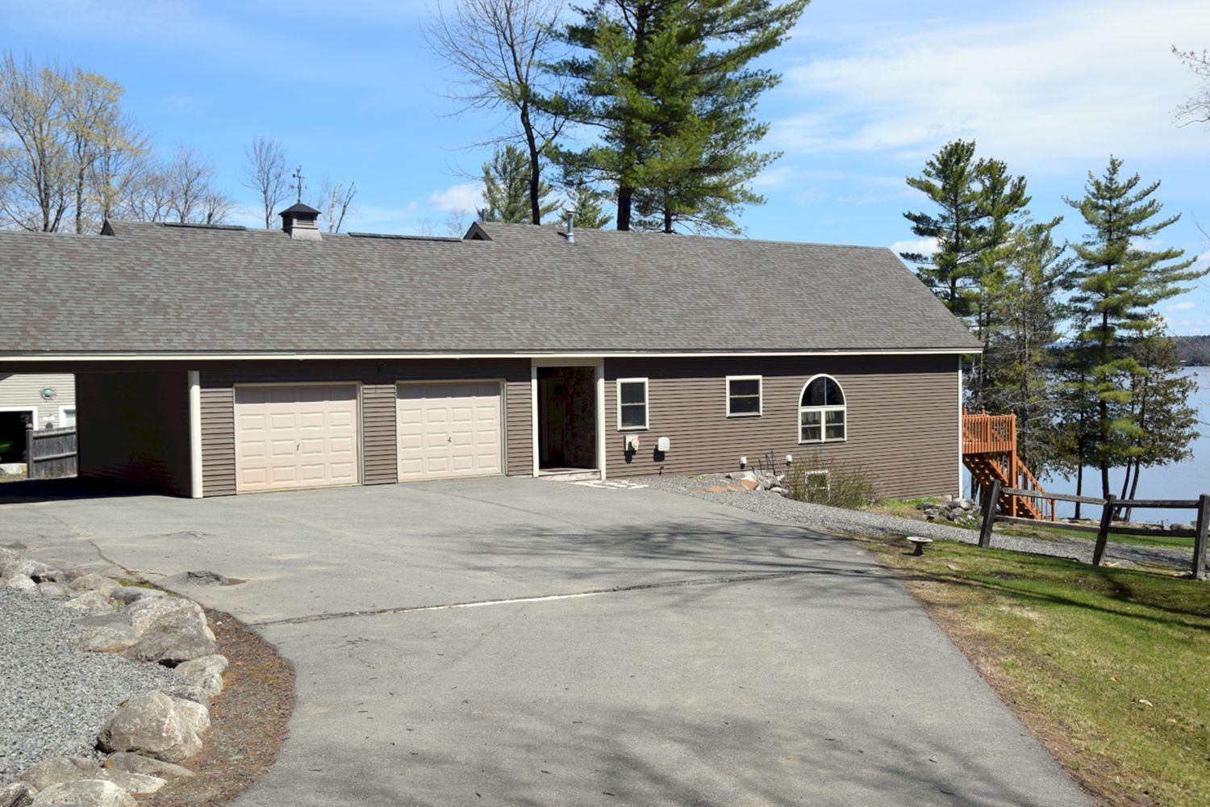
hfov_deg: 49.6
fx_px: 1311
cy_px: 404
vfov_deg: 34.2
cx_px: 605
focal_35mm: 39
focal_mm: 26
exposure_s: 1/400
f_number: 10
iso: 200
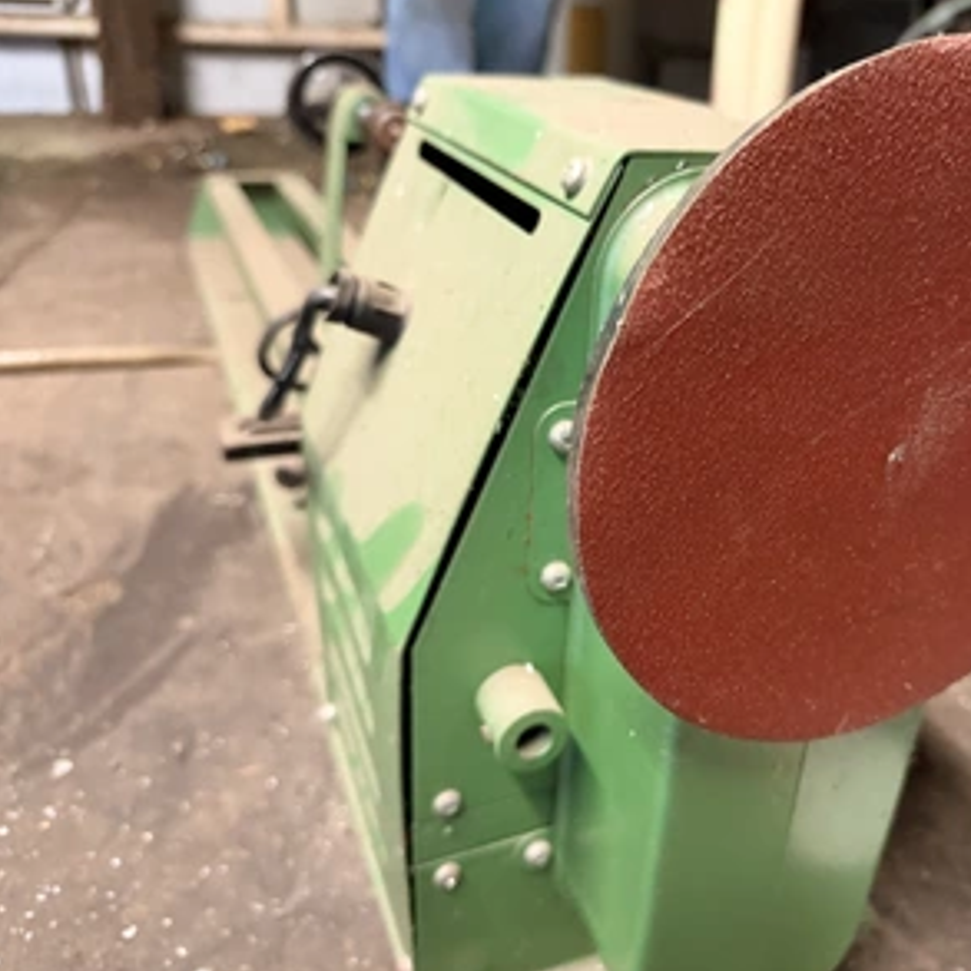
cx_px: 626
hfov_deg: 54.8
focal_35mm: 29
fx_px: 920
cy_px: 481
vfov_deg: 55.6
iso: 1000
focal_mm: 6.76
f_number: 1.78
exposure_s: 1/40
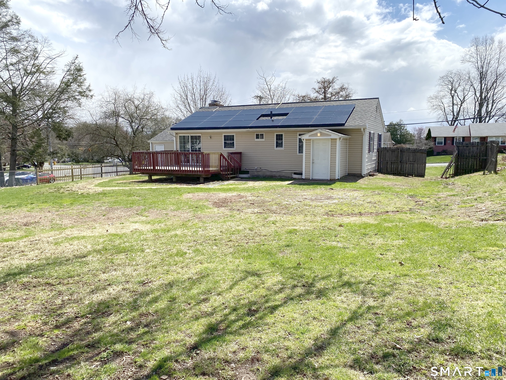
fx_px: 380
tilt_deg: -6.5
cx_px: 253
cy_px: 190
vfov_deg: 53.1
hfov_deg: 67.3
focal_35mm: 26
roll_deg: +1.1
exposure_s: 1/3497
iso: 32
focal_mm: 4.25
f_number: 1.8
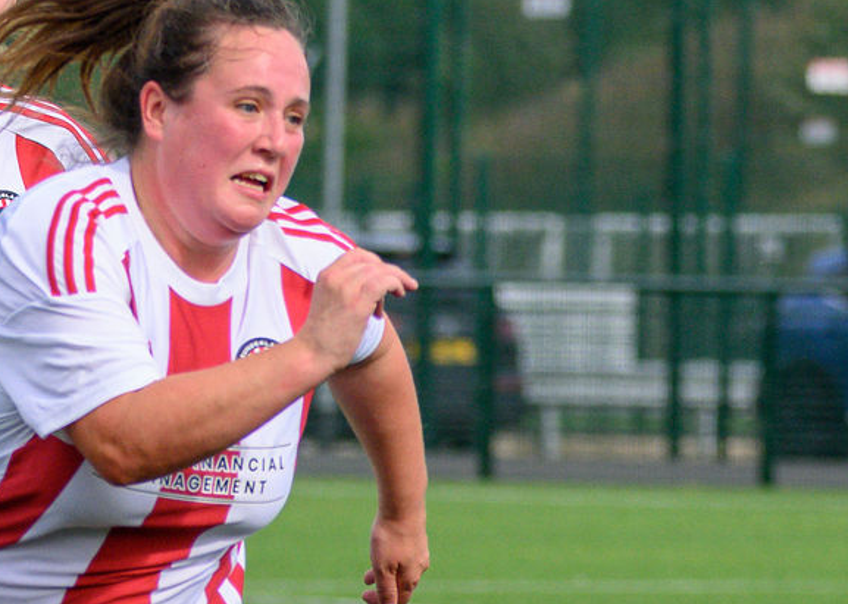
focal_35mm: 735
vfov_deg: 2.0
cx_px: 96
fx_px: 17685
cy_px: 575
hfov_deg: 2.7
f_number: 4.8
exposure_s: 1/2000
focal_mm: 140
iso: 560
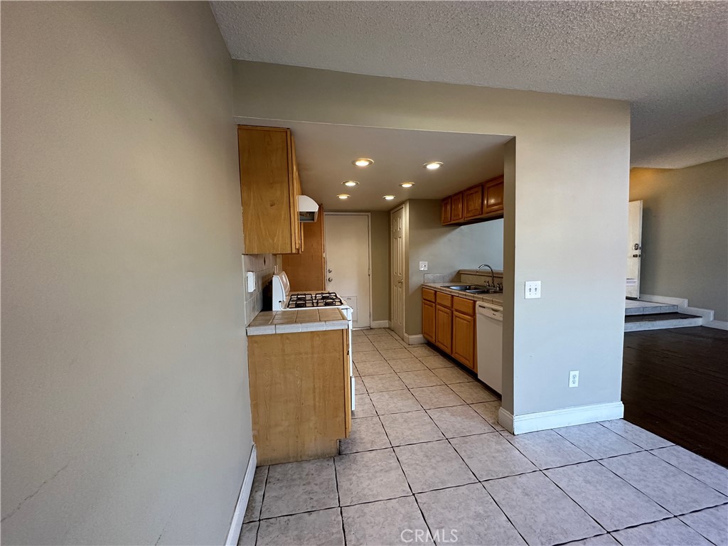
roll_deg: +0.4
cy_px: 273
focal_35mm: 14
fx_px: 294
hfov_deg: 102.1
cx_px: 364
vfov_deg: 85.7
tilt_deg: -4.1
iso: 320
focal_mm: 2.22
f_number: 2.2
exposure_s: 1/120
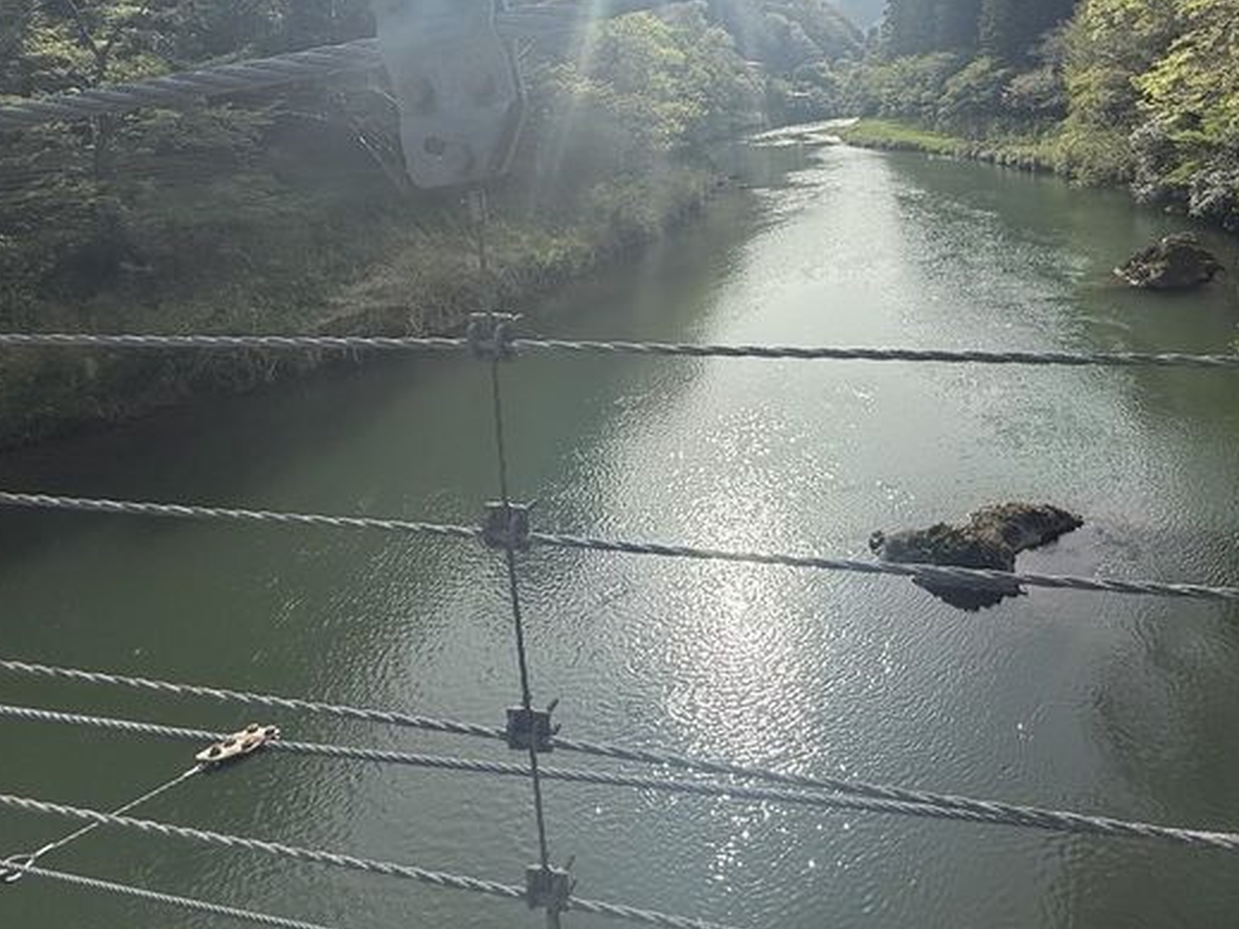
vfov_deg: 57.4
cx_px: 822
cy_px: 211
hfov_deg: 74.1
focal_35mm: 22
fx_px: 787
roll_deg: +2.7
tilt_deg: -8.4
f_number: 2.2
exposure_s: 1/2611
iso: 80
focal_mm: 2.22
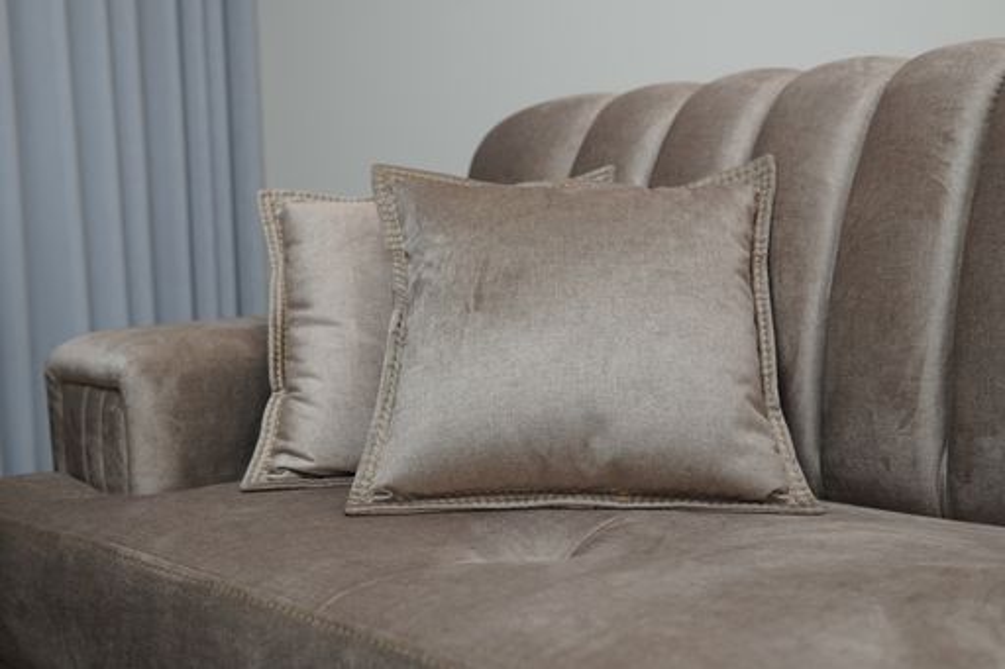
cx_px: 502
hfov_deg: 43.6
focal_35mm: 45
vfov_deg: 29.8
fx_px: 1256
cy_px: 334
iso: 250
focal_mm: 30
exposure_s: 1/100
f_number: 2.2
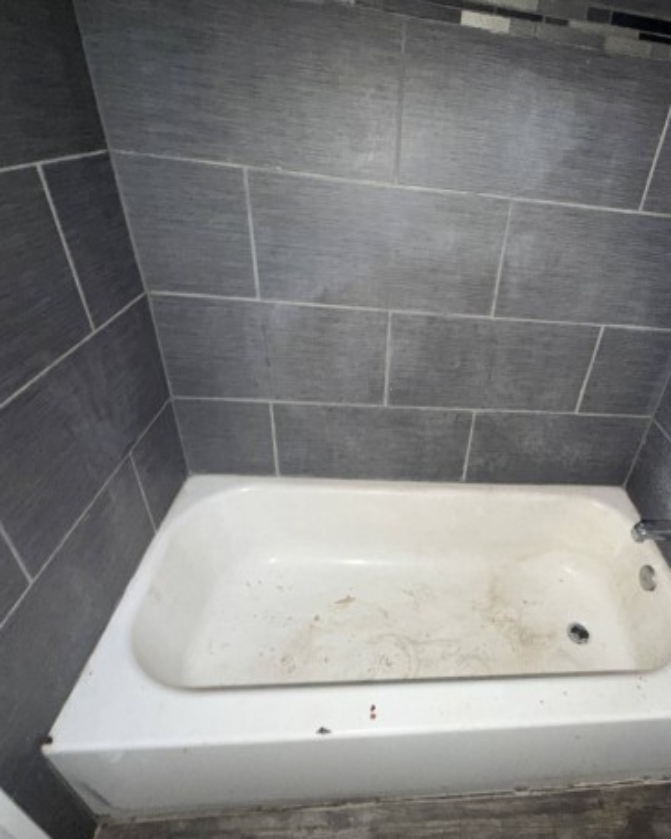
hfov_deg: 68.5
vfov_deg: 83.3
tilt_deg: -33.9
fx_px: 472
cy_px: 409
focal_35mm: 19
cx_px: 458
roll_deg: -6.7
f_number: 2.2
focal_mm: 2.22
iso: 250
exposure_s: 1/20
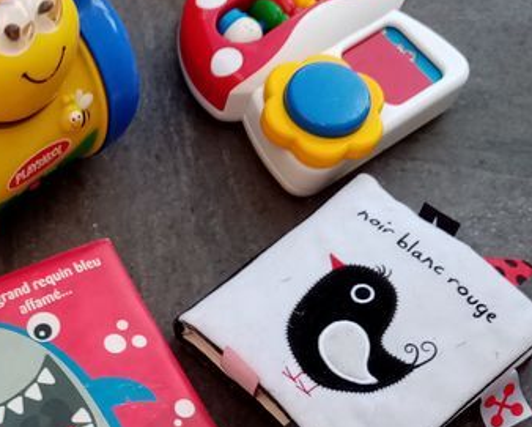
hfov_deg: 24.3
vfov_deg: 19.4
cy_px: 498
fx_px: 1182
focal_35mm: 75
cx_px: 11
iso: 101
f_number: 1.8
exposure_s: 1/304
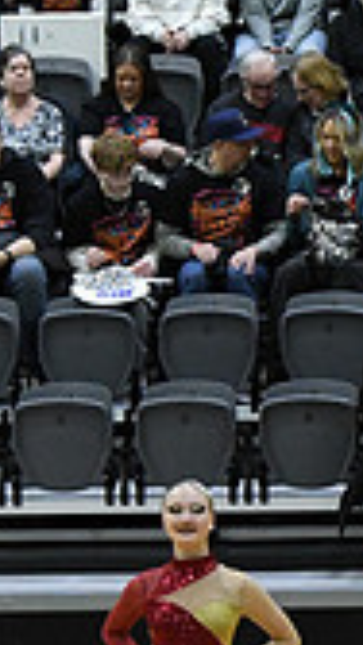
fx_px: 6533
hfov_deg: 3.1
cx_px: 989
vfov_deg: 5.6
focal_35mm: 382
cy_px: 662
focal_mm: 70
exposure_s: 1/500
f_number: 4
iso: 5000
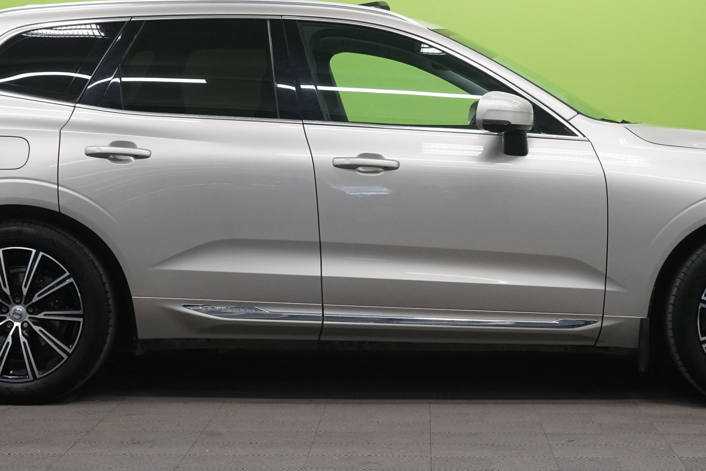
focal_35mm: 76
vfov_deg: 17.9
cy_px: 159
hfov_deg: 26.6
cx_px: 393
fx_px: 1490
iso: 2000
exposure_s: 1/25
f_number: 9
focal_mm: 42
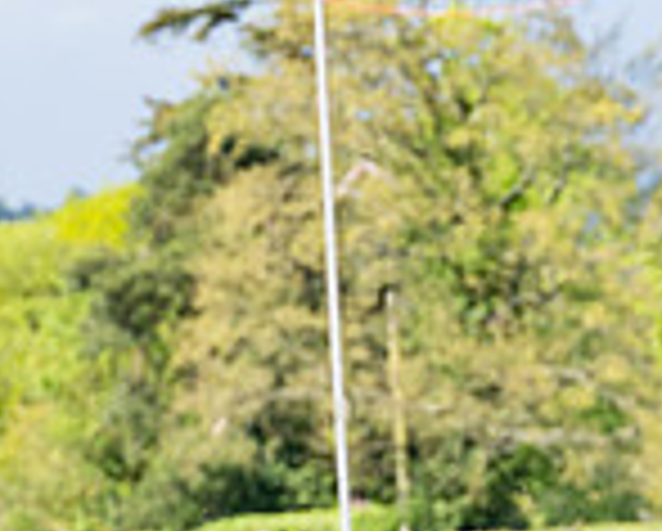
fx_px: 8279
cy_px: 567
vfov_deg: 3.7
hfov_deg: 4.5
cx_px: 1038
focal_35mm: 422
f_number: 4
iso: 200
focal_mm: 98
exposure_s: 1/1000
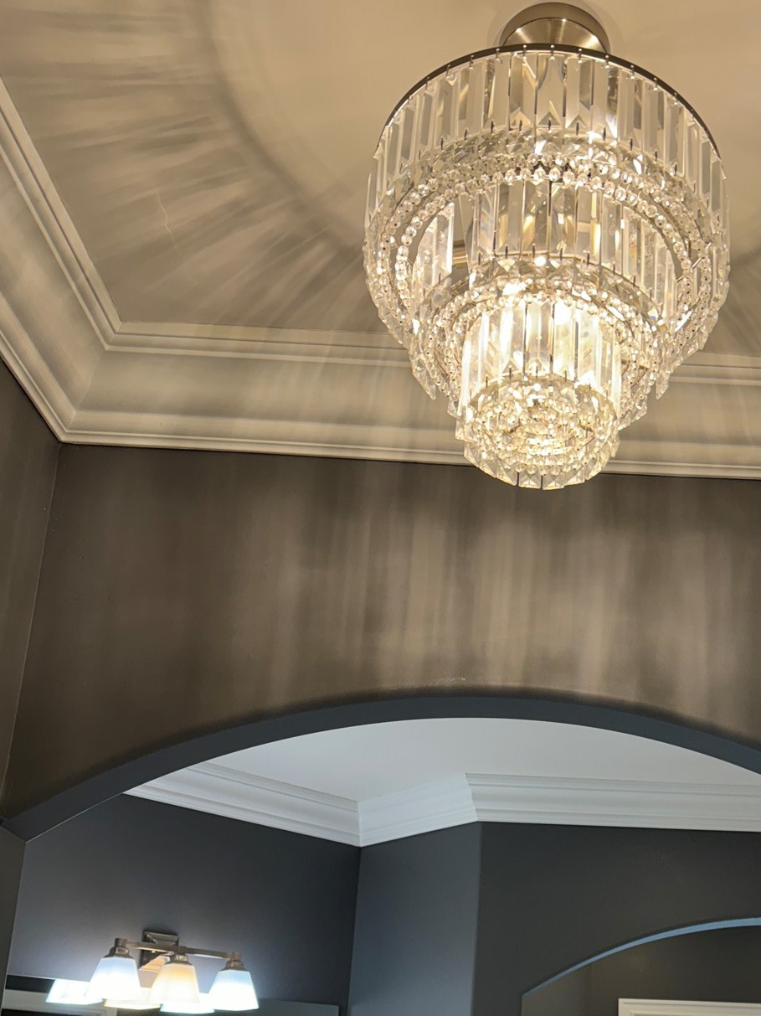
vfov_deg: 46.7
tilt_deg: +16.3
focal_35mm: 38
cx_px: 561
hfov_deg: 36.9
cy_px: 793
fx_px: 1114
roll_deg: -1.7
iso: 100
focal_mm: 6.76
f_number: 1.78
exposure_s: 1/120
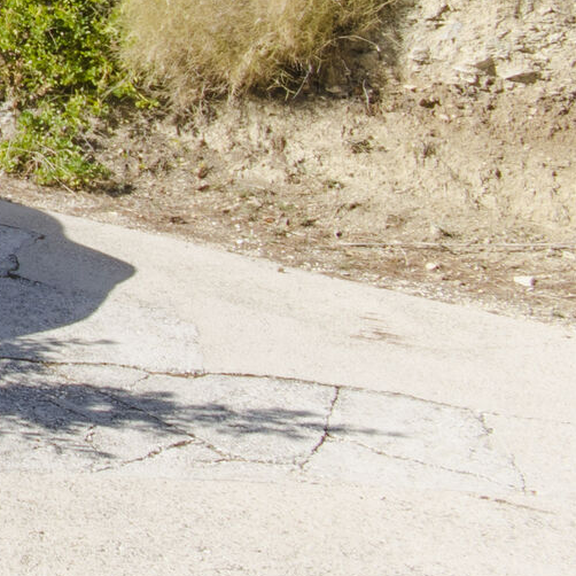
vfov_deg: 22.1
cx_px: -853
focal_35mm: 71
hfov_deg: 14.4
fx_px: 1337
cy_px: -152
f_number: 8
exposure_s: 1/250
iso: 100
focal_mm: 10
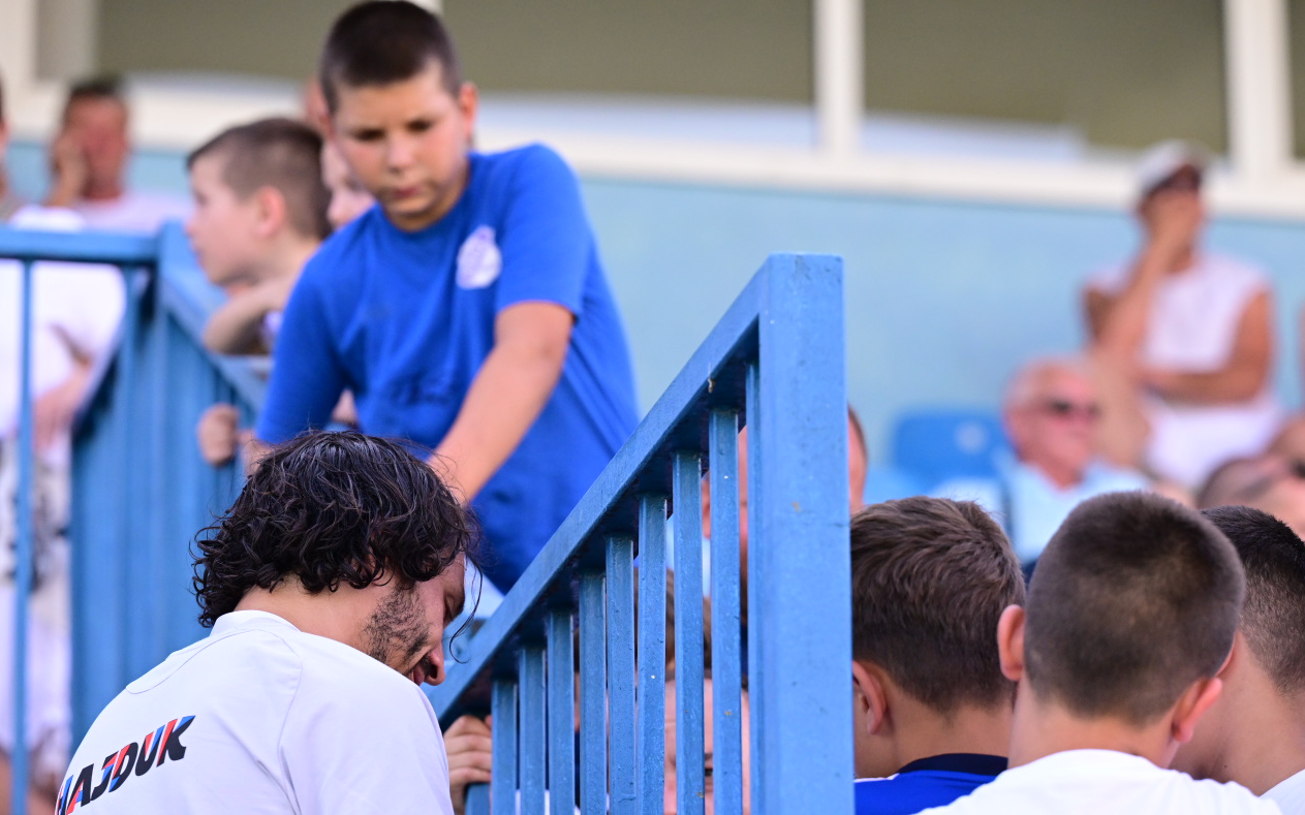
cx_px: 725
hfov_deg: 11.5
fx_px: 6508
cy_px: 528
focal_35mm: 183
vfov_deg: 7.2
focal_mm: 140
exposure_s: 1/2500
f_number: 4
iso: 2000
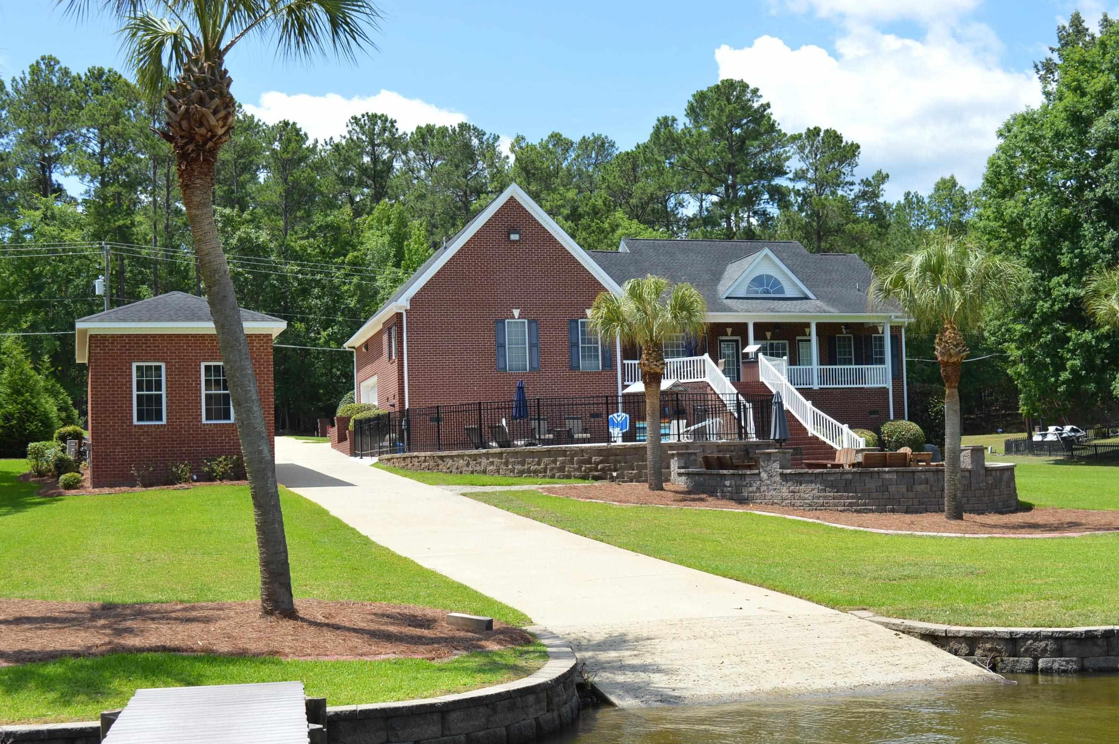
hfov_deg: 40.7
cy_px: 411
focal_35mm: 49
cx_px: 605
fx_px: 1508
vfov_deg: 27.7
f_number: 8
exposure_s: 1/250
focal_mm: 29
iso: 100
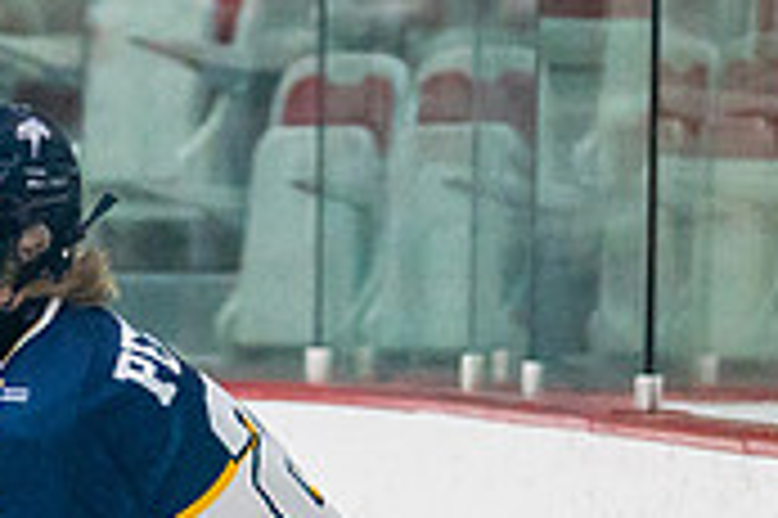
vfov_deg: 2.4
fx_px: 12544
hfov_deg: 3.5
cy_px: 924
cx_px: -22
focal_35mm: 581
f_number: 2.8
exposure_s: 1/1250
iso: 3200
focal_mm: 103
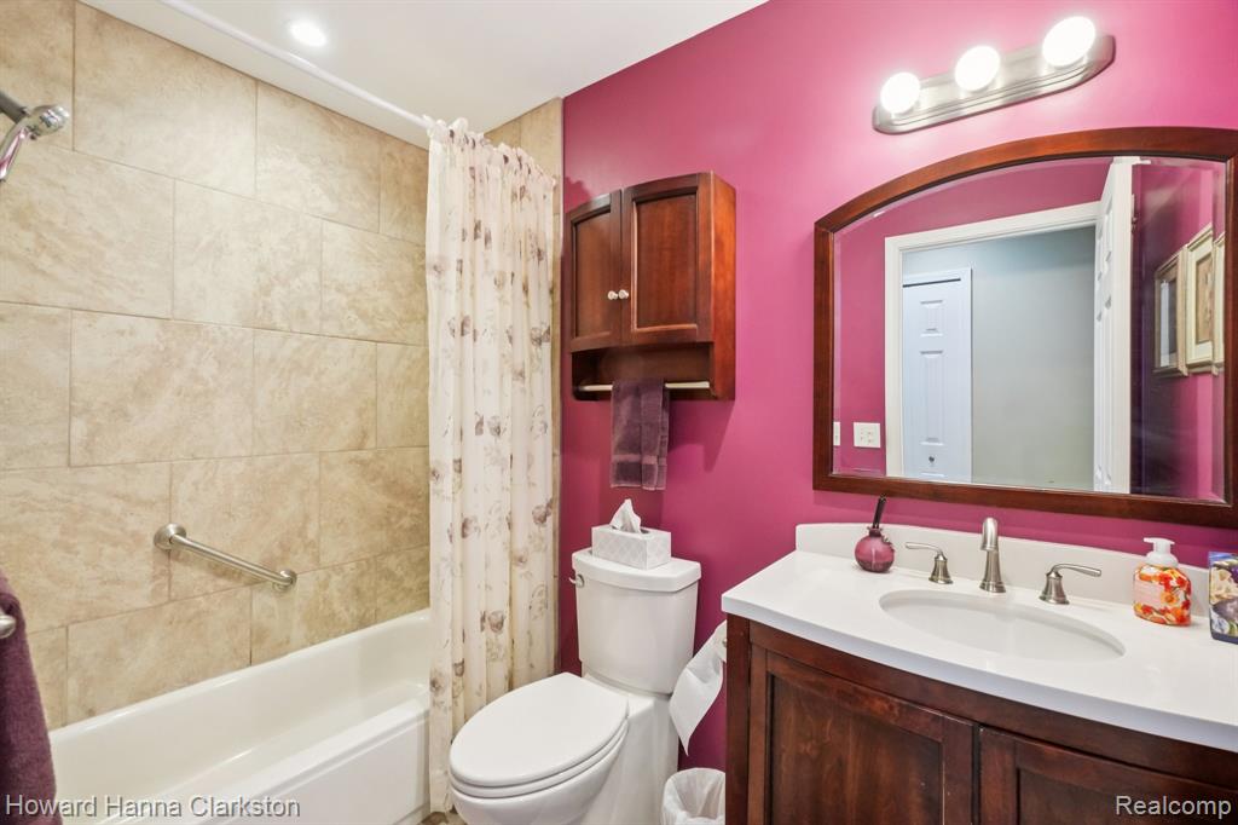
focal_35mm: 15
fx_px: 516
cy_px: 412
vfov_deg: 77.3
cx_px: 619
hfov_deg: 100.4
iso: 1600
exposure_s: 1/30
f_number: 8
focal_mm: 10
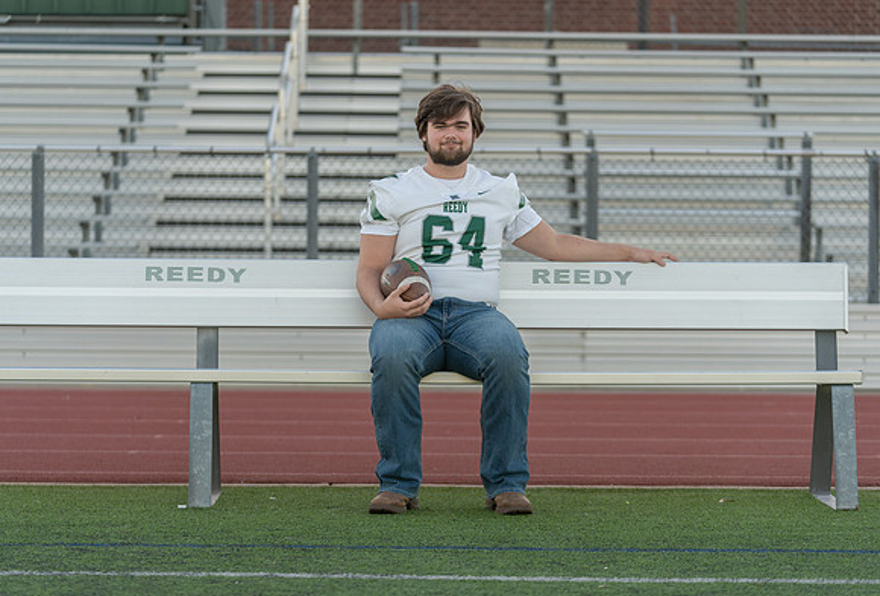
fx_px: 2811
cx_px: 450
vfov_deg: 12.1
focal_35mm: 114
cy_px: 297
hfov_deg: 17.8
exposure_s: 1/400
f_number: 2.8
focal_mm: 106
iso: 320
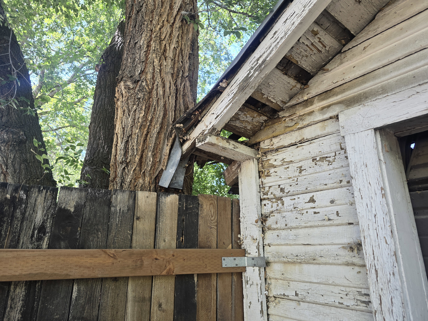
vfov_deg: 58.9
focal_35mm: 23
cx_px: 214
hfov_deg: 73.9
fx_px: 284
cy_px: 160
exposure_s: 1/180
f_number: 1.7
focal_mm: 6.3
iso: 64
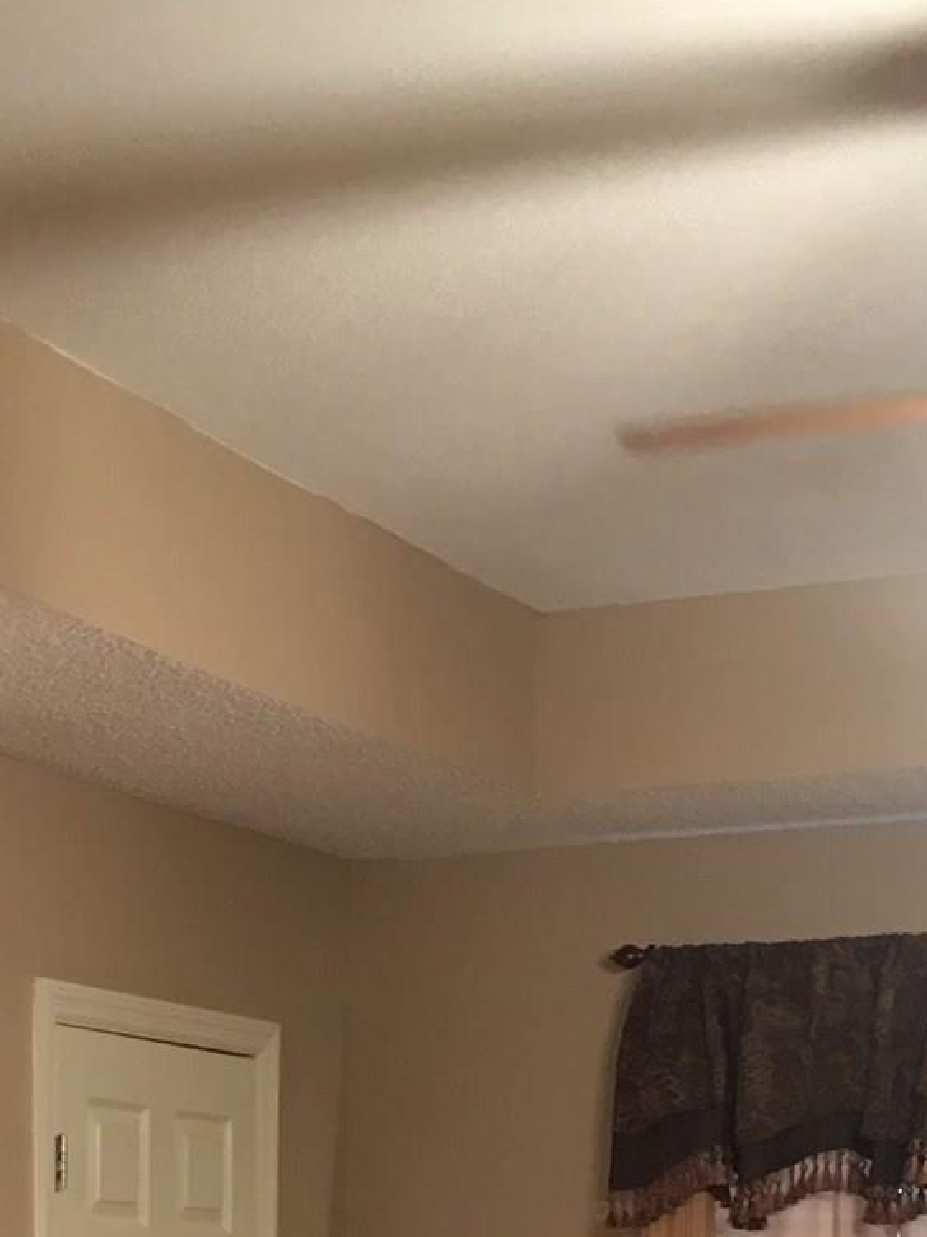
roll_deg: -0.4
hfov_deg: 16.5
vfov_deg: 20.1
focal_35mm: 89
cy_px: 1622
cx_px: 171
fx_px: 3179
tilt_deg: -3.4
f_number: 2.2
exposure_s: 1/10
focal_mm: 4.15
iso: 80
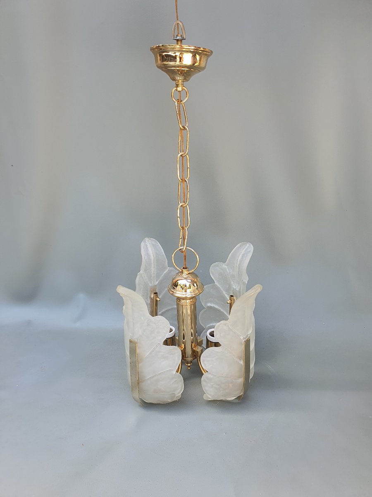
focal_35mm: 26
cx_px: 186
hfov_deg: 53.1
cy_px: 248
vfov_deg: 67.3
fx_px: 373
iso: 50
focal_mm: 4.3
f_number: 2.4
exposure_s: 1/159
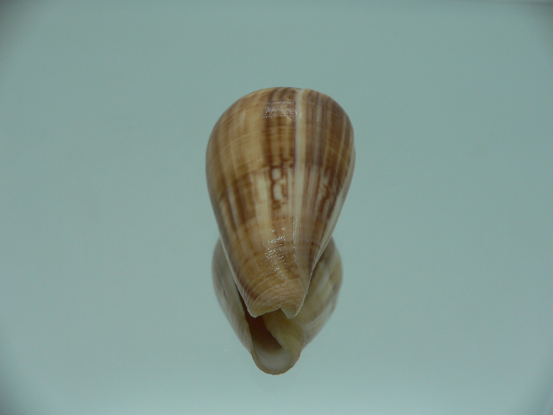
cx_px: 276
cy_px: 208
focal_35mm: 35
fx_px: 559
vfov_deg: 40.7
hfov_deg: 52.6
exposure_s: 1/60
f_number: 2.8
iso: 80
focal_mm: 4.6
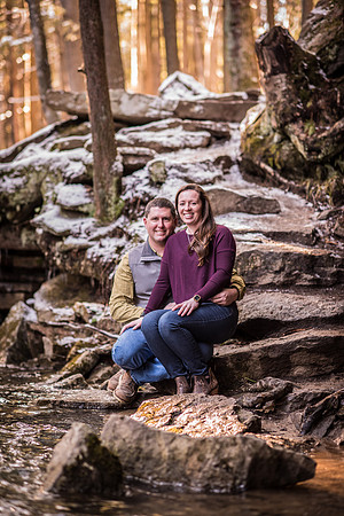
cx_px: 172
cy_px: 258
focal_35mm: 85
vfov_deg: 23.9
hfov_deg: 16.1
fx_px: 1218
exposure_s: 1/125
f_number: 2
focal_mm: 85
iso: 800
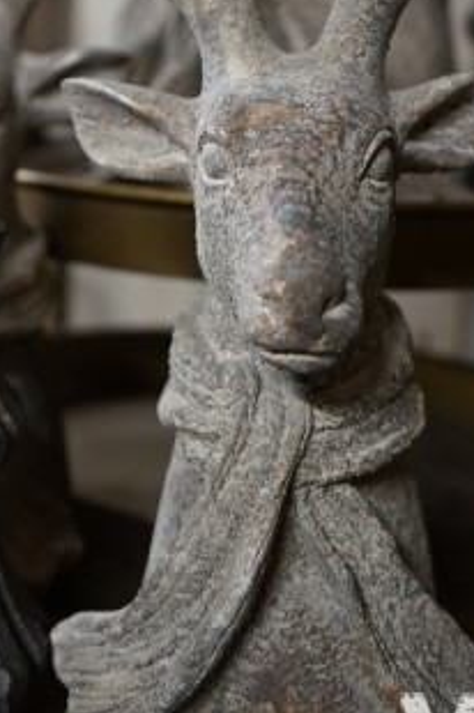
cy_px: 159
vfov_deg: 31.7
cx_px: 304
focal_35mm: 62
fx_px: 1227
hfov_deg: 21.8
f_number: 4
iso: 3200
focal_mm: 32
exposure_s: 1/60
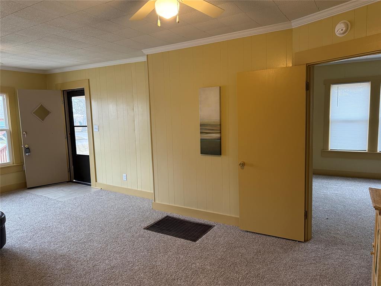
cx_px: 190
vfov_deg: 56.8
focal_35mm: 24
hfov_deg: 71.6
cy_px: 143
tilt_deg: -5.3
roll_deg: +1.8
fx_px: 264
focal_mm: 6.76
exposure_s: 1/120
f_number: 1.78
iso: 320
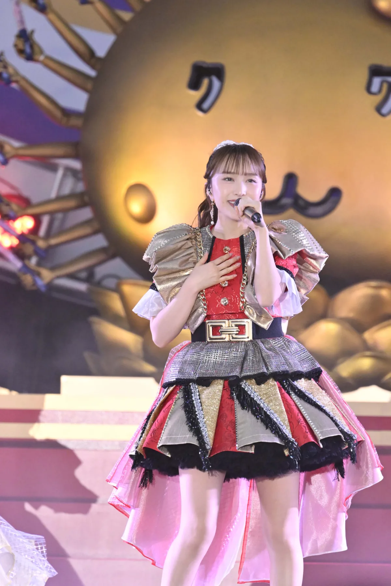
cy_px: 293
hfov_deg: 2.3
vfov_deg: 3.4
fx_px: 9778
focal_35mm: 600
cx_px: 196
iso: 3200
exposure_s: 1/1250
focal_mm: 400
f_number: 5.6
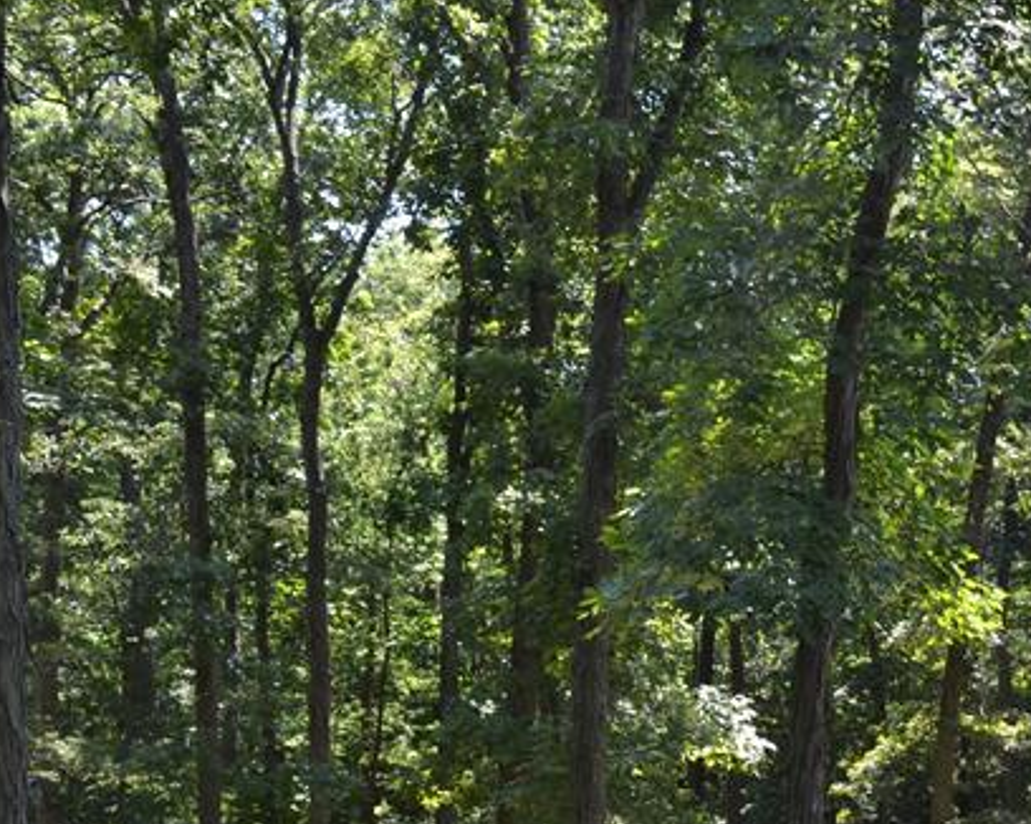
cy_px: 768
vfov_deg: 20.0
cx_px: 1117
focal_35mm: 75
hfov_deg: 23.9
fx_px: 2287
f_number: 5.6
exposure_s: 1/60
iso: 100
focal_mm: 20
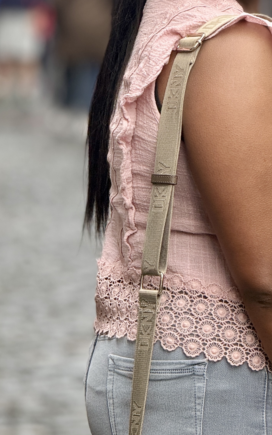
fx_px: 2704
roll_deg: -1.5
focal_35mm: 228
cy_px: 100
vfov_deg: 9.2
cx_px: 279
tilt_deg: -3.1
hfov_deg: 5.7
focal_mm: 15.66
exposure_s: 1/100
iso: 64
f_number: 2.8
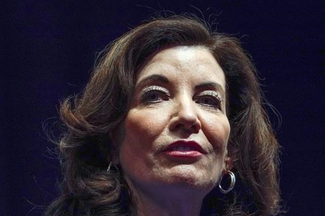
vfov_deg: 3.7
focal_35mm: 373
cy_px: 124
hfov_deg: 5.5
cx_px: 167
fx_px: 3365
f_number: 5.6
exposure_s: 1/350
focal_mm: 300
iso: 6400
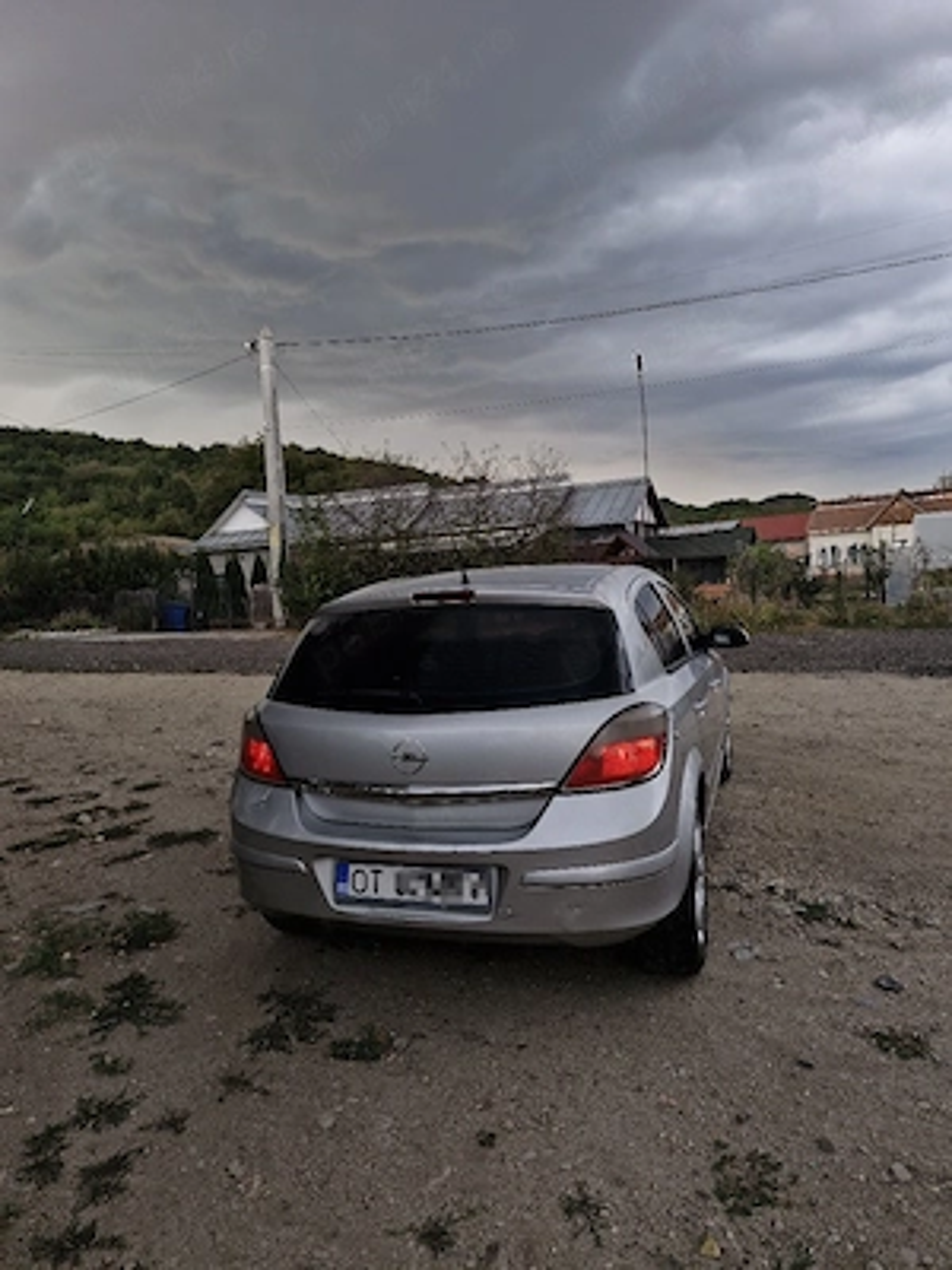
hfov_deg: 58.9
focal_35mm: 23
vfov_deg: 73.9
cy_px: 635
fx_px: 843
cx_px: 476
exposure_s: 1/1250
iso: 50
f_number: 1.8
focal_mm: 5.54
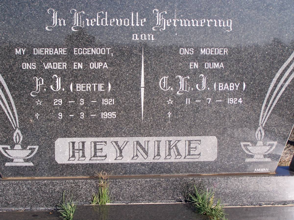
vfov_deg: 21.9
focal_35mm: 67
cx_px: 147
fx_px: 569
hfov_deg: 29.0
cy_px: 110
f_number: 3.2
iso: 80
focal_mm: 11.1
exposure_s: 1/1000
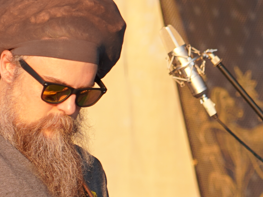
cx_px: 60
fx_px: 3412
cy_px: 113
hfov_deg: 4.4
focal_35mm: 449
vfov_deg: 3.3
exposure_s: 1/160
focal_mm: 105
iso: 200
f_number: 4
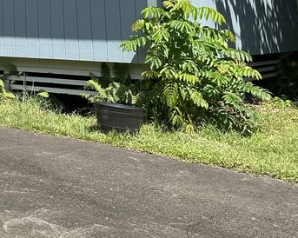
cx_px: -70
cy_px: -76
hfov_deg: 24.4
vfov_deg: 19.9
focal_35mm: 70
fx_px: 617
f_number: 1.78
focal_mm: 6.86
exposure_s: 1/2155
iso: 80
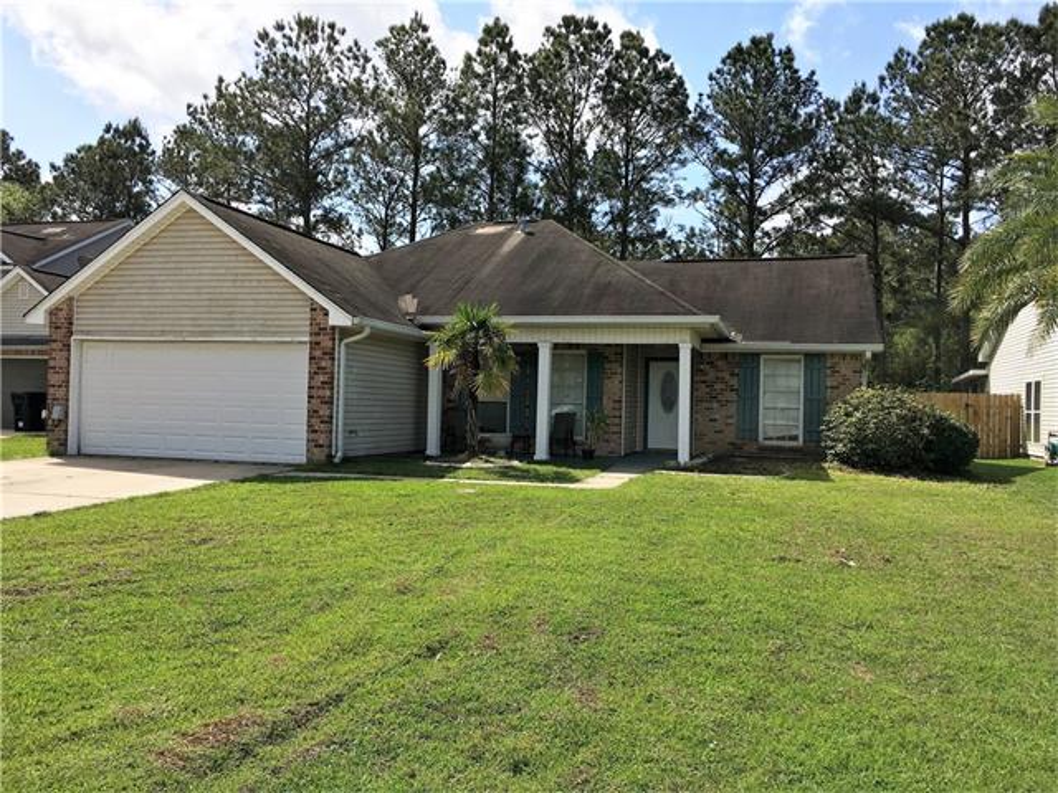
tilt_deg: +0.7
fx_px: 886
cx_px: 529
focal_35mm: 29
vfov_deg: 48.2
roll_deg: -0.7
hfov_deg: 61.7
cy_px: 396
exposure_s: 1/1508
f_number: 2.2
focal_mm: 4.15
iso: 25
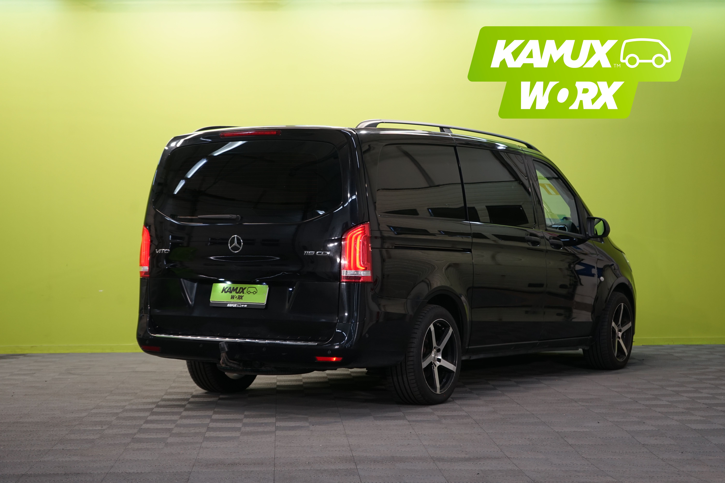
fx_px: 1410
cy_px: 242
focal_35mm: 70
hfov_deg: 28.8
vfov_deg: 19.5
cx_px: 362
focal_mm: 70
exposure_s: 1/40
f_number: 5.6
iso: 500
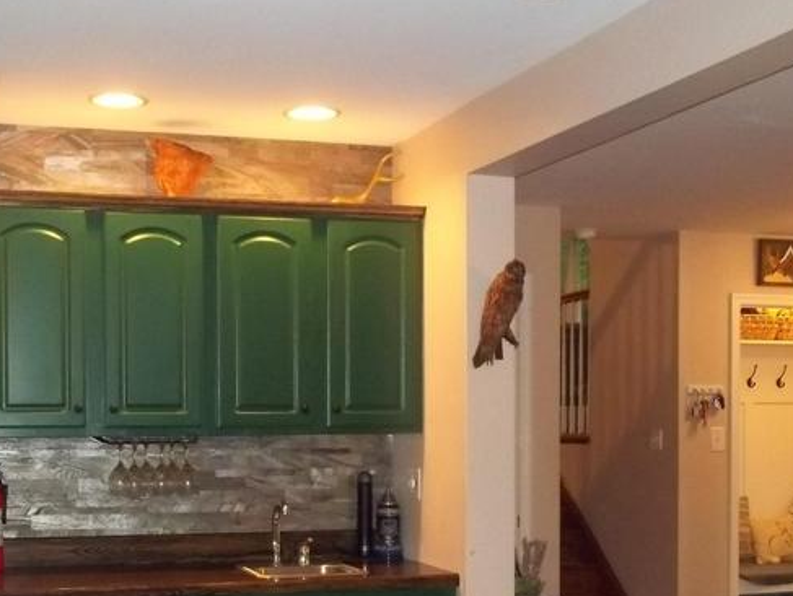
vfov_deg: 25.8
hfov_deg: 34.1
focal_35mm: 56
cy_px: 449
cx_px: 284
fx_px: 1284
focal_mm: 5.7
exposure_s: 1/30
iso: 400
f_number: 2.9
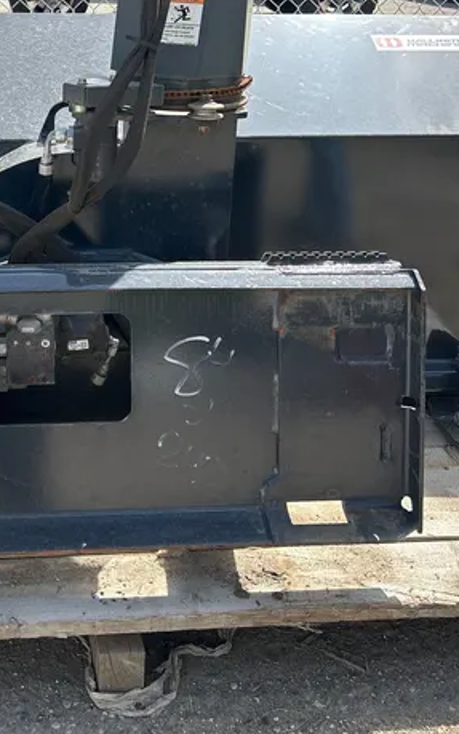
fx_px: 880
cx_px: 72
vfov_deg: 44.1
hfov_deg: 28.4
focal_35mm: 44
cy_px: 204
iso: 50
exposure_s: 1/1280
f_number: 1.5
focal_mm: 5.7
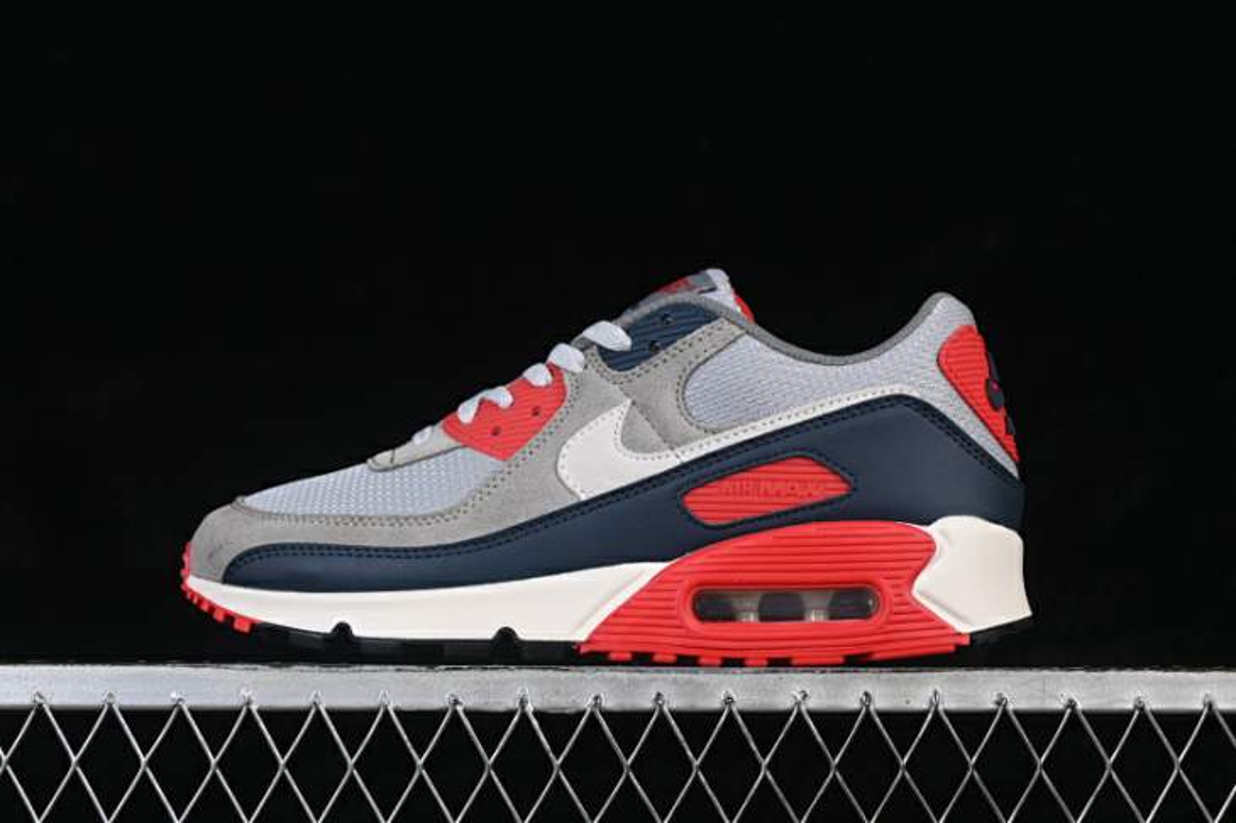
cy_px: 412
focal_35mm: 75
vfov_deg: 18.2
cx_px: 618
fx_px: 2574
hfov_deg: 27.0
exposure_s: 1/80
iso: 160
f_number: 8
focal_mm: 50
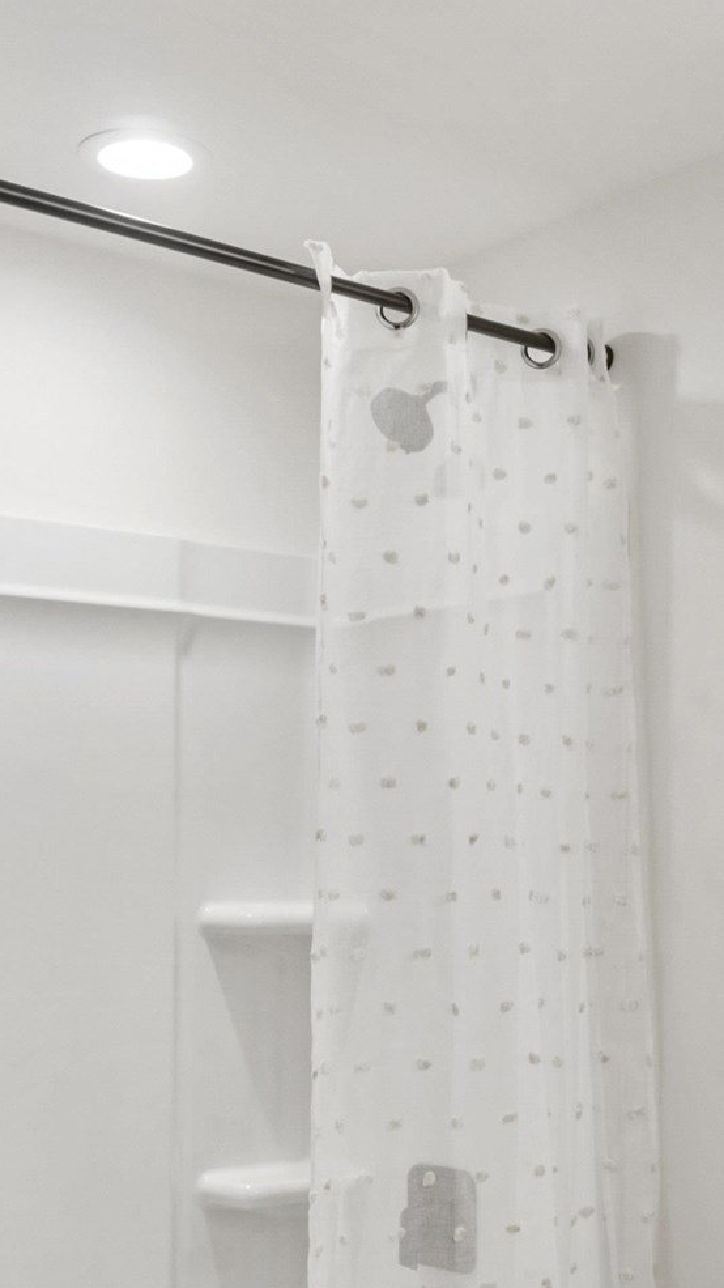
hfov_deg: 24.4
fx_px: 1672
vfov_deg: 41.5
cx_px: 423
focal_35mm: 49
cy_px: 863
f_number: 8
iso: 320
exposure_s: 1/2.5
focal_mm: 10
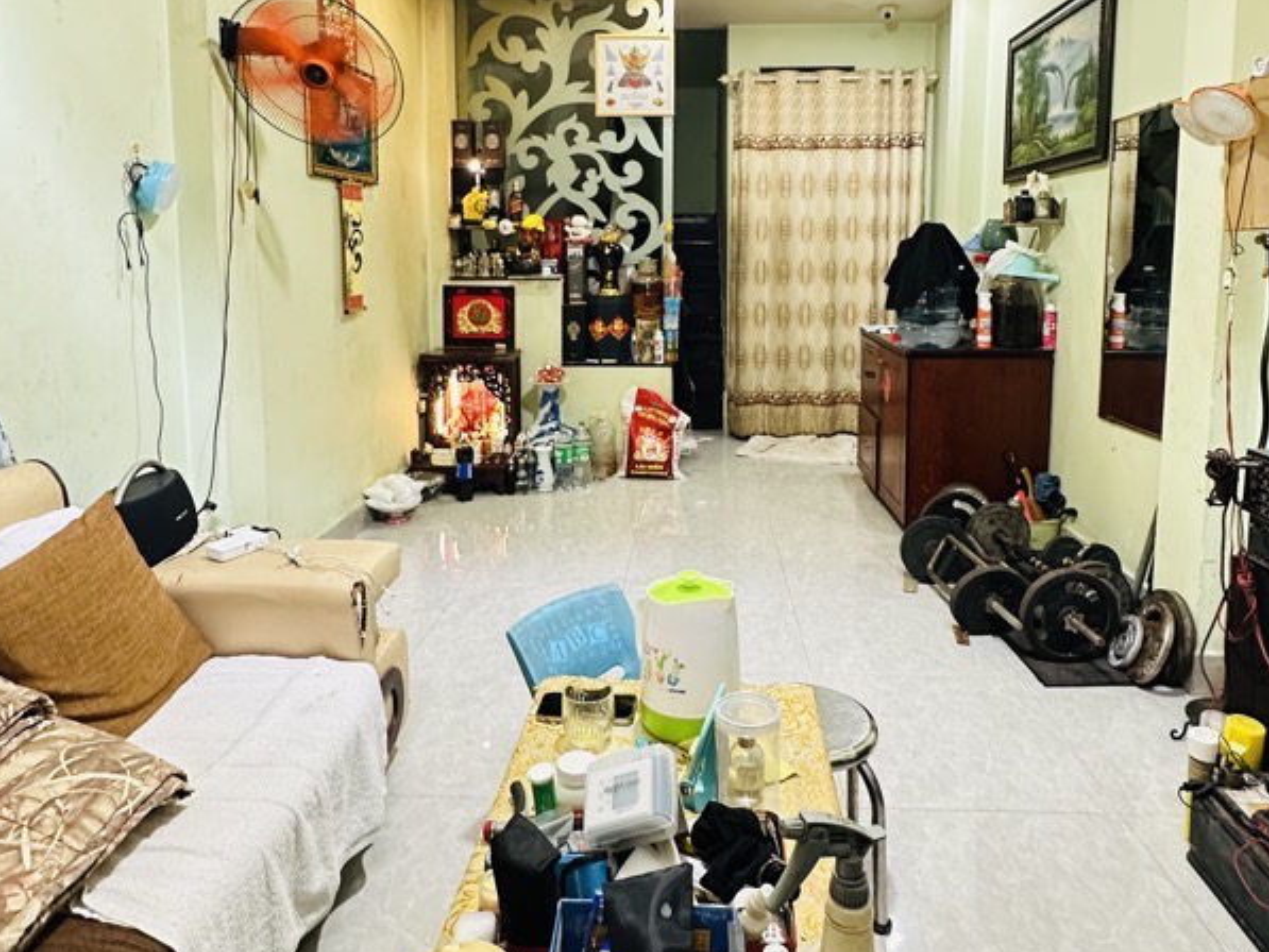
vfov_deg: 55.9
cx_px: 663
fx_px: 880
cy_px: 334
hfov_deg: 71.5
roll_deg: -0.5
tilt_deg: -5.1
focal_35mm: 24
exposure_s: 1/50
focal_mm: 2.22
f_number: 2.2
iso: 500
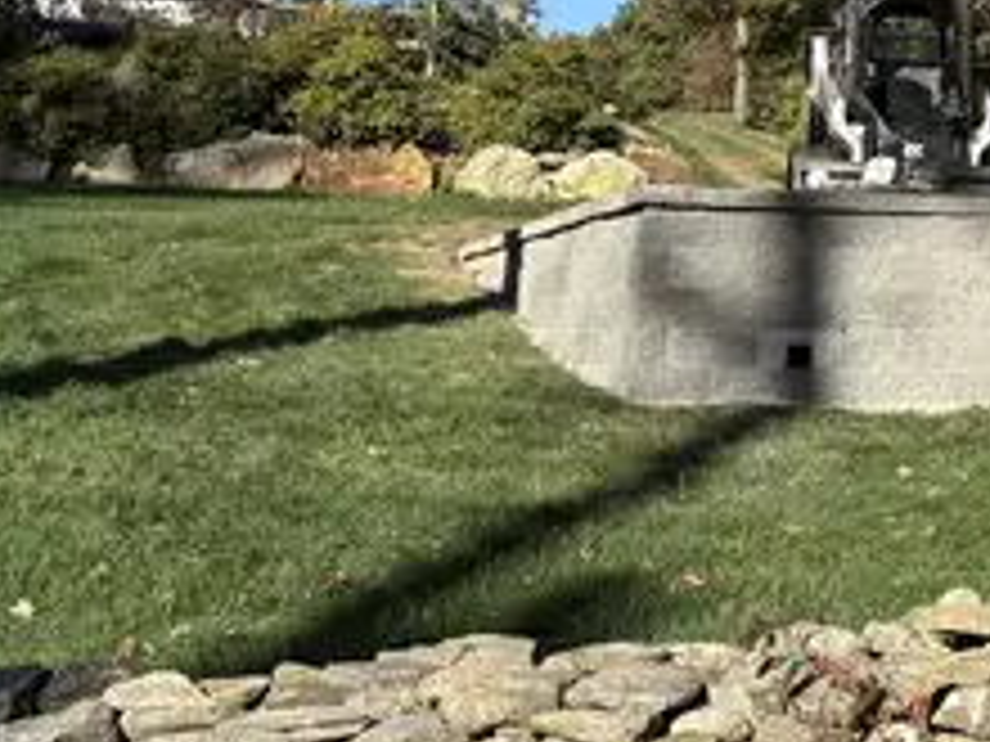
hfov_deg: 25.4
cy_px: -9
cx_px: 1094
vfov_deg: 20.1
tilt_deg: +10.8
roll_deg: -1.8
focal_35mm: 71
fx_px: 2031
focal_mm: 5.96
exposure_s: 1/2985
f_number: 1.6
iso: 64
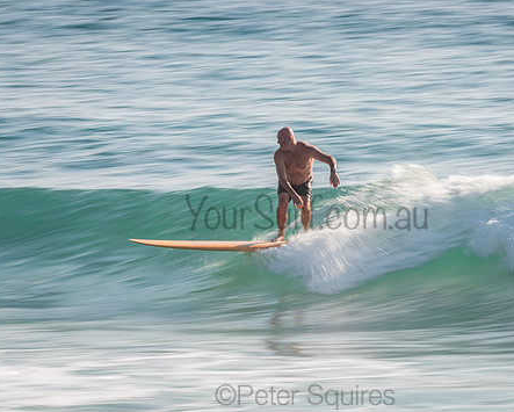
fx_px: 9347
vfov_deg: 2.5
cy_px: 203
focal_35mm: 614
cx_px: 305
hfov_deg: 3.2
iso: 31
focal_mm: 500
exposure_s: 1/20
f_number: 13
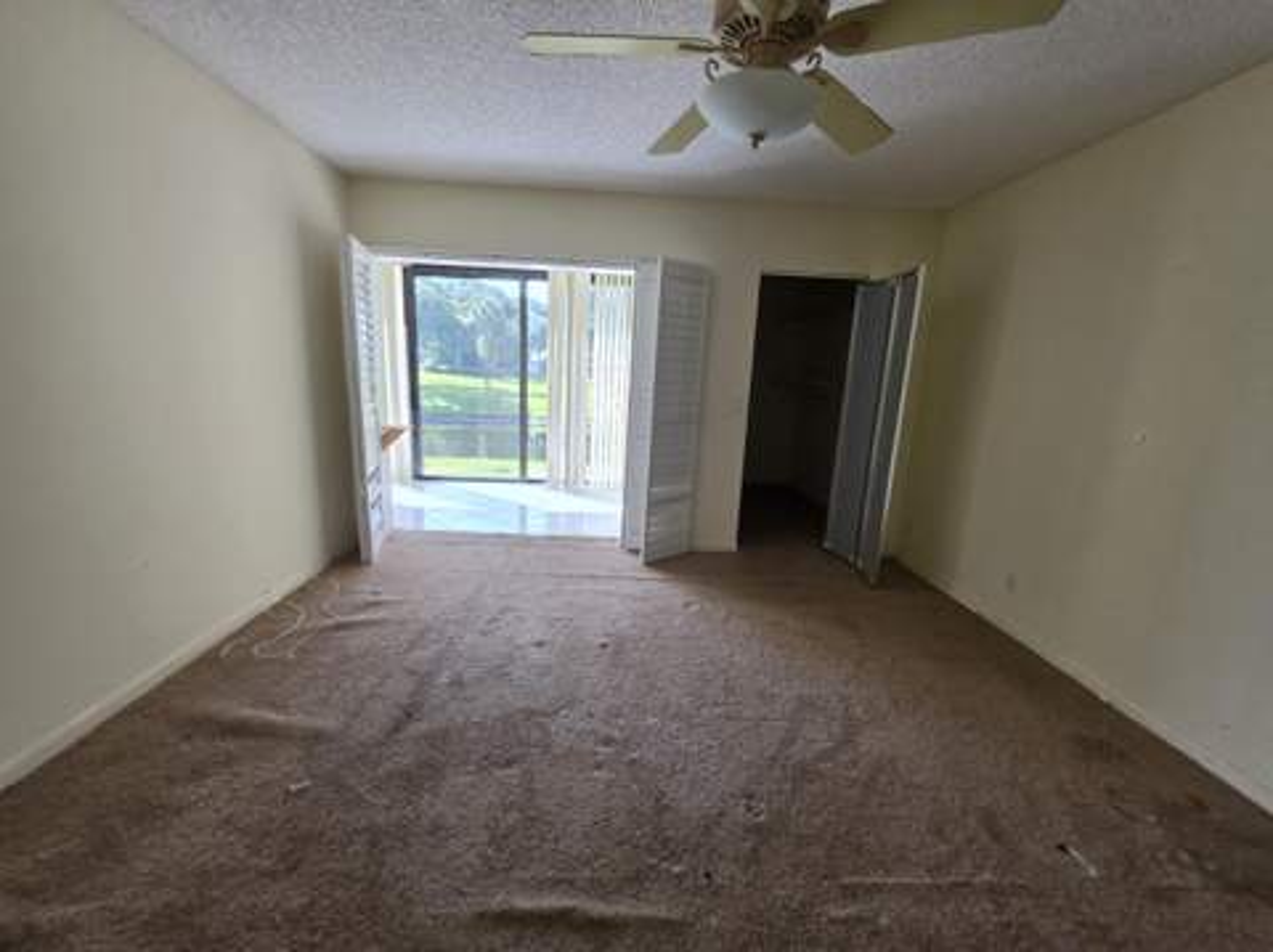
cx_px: 636
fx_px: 478
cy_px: 476
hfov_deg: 106.2
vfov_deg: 89.8
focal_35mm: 13
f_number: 1.9
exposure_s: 1/120
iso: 64
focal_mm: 2.2
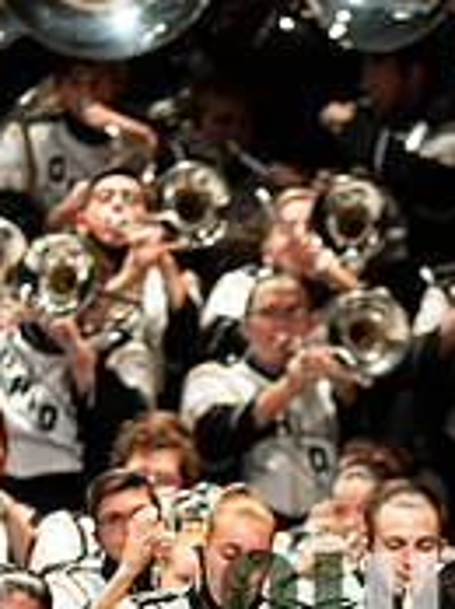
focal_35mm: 747
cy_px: 648
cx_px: 376
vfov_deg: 2.7
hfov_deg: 2.0
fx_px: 13124
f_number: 2.8
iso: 3200
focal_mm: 300
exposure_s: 1/500
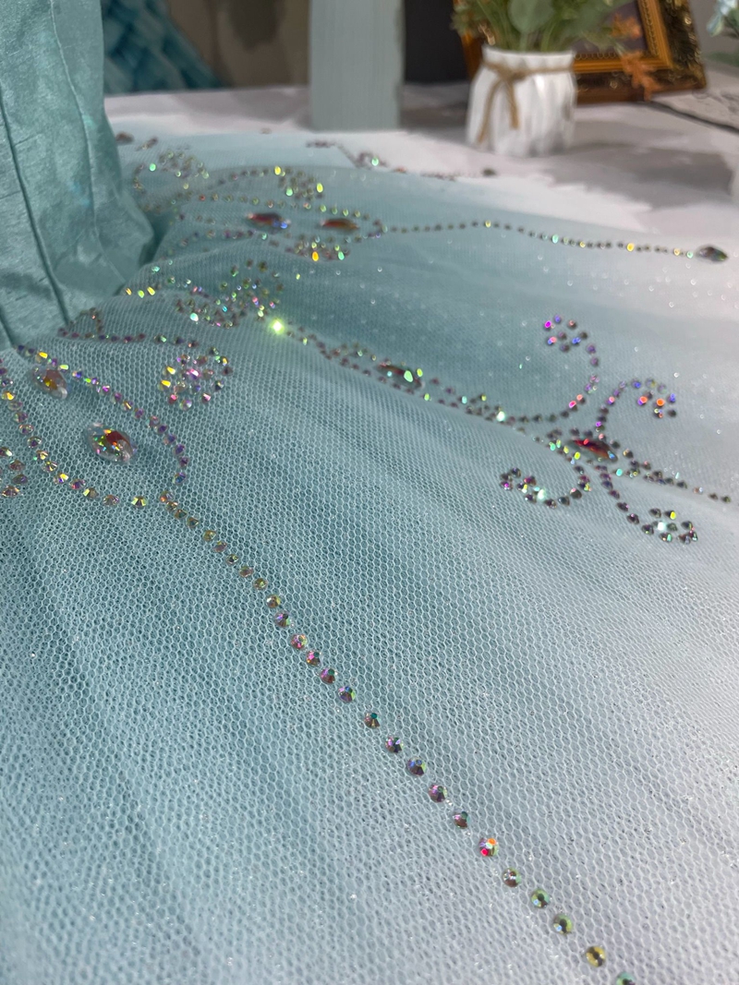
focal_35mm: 26
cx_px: 370
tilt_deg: -28.4
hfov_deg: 53.1
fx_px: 740
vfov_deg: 67.3
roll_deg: +3.1
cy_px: 492
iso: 32
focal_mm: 4.2
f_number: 1.6
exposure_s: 1/606
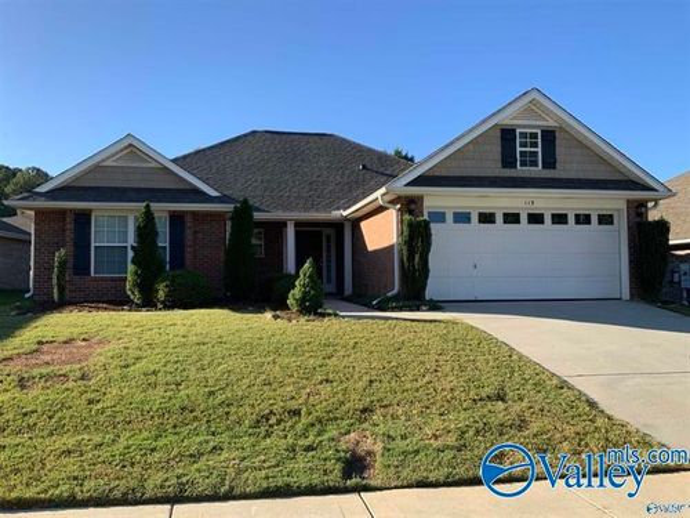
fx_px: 578
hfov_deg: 61.7
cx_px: 345
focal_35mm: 29
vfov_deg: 48.2
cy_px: 259
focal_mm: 3
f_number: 1.8
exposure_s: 1/978
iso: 16
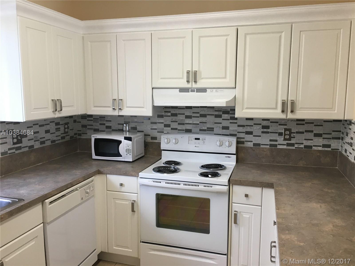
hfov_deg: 61.7
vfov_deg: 48.2
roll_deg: -0.1
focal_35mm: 29
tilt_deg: -7.4
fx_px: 297
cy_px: 133
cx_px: 178
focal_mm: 4.15
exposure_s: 1/30
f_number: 2.2
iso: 32
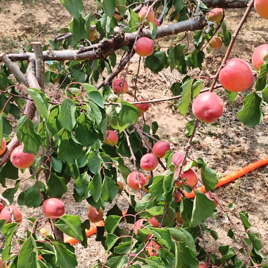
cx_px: 135
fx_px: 368
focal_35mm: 42
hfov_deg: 40.0
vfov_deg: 39.9
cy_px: 161
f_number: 1.8
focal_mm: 4.25
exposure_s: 1/295
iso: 100
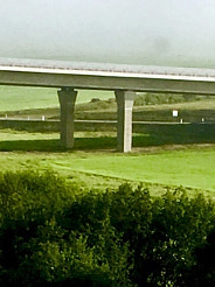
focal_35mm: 189
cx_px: 118
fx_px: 1568
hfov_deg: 7.8
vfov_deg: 10.0
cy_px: 496
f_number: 2.2
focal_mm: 4.15
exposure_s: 1/442
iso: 25
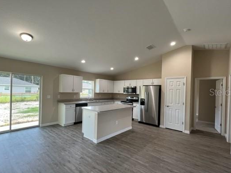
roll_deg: -1.8
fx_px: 107
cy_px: 92
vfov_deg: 78.0
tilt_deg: -1.2
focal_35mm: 16
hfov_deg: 94.4
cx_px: 109
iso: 200
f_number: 1.8
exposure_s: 1/120
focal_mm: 1.57
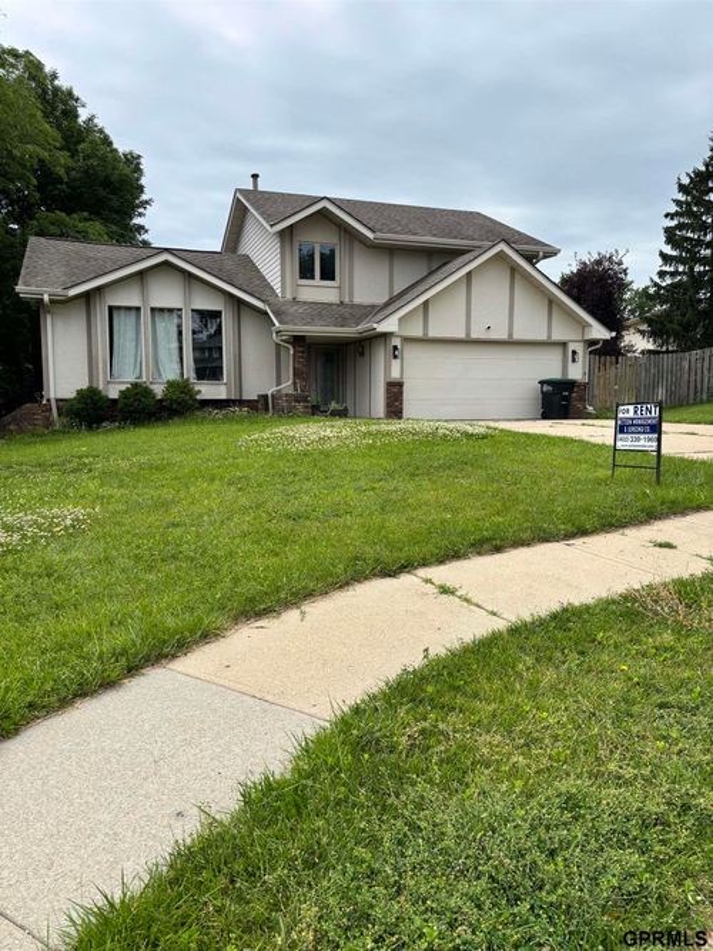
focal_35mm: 26
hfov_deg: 53.0
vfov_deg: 67.3
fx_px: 714
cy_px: 476
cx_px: 356
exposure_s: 1/3311
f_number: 1.6
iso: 50
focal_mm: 5.96
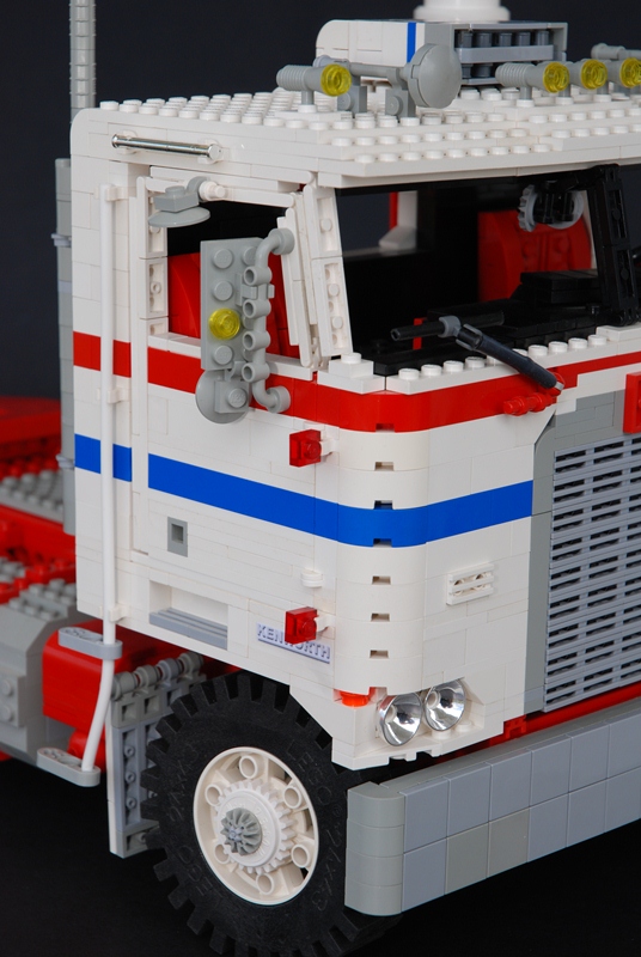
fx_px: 2795
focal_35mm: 105
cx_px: 320
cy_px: 478
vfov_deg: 19.4
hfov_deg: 13.1
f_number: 9.5
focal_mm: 70
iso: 200
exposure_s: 1/200
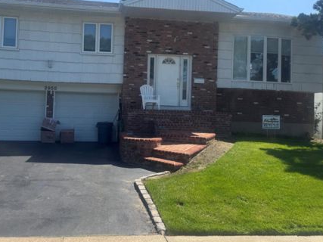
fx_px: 336
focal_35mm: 36
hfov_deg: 51.0
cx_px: 128
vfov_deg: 39.5
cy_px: 102
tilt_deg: +1.1
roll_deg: -2.3
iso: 80
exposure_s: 1/3597
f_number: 1.78
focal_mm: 6.76
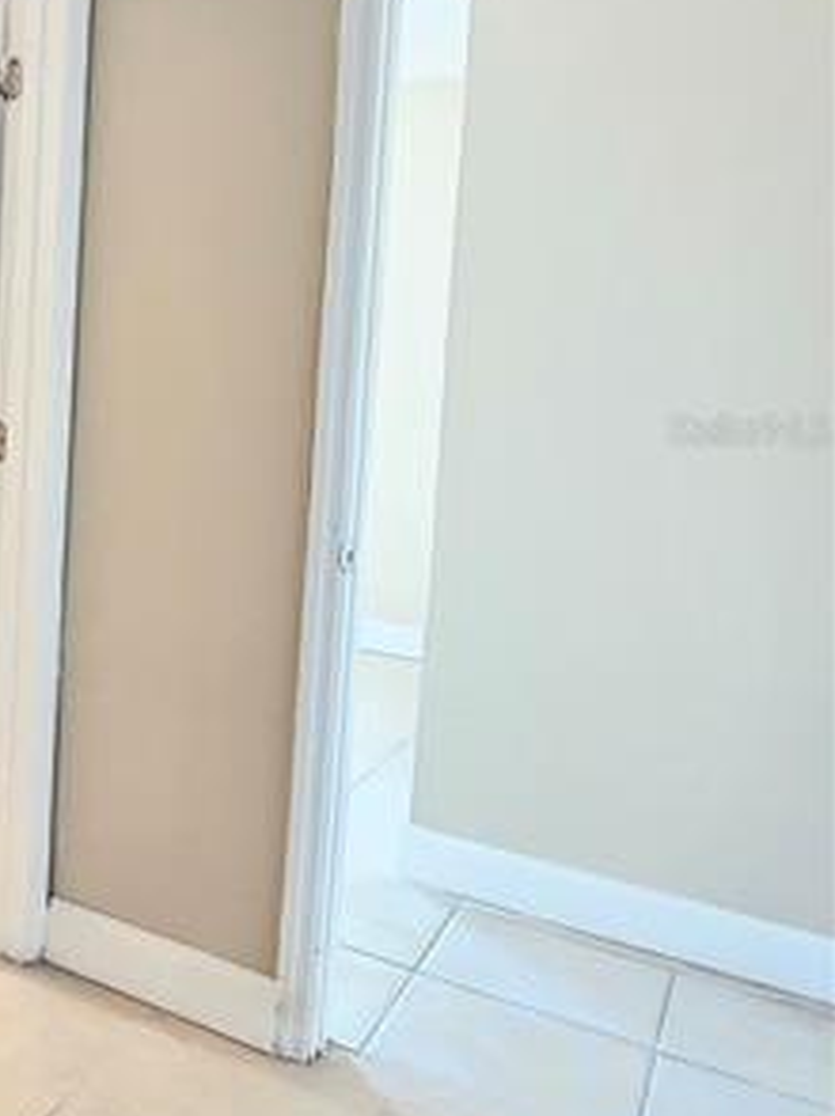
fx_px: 1095
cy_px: 429
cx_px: -254
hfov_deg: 31.8
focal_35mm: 34
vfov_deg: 53.5
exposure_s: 1/24
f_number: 2.2
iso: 1600
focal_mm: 2.2
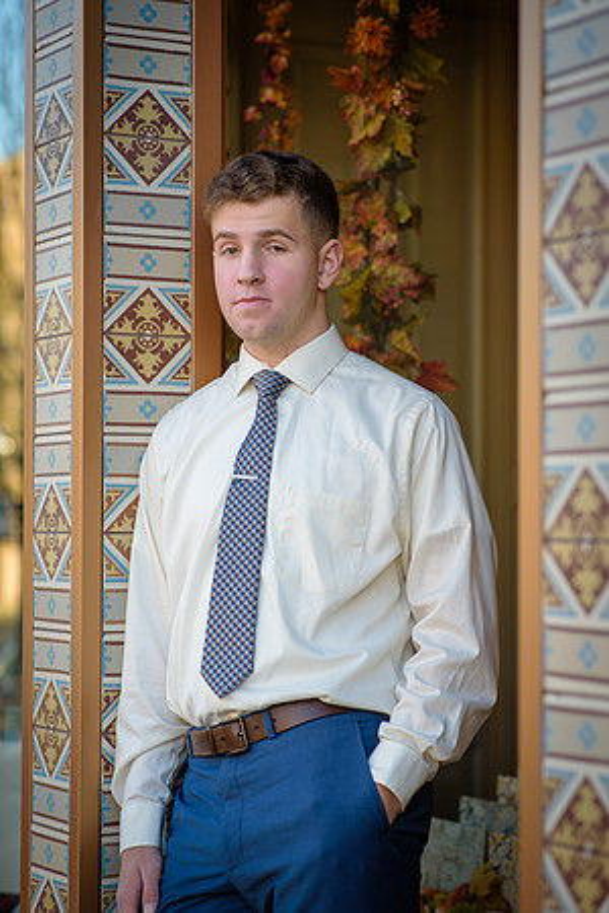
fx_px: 2157
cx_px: 304
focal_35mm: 85
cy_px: 456
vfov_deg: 23.9
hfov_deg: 16.1
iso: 320
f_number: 3.2
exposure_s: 1/400
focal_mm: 85
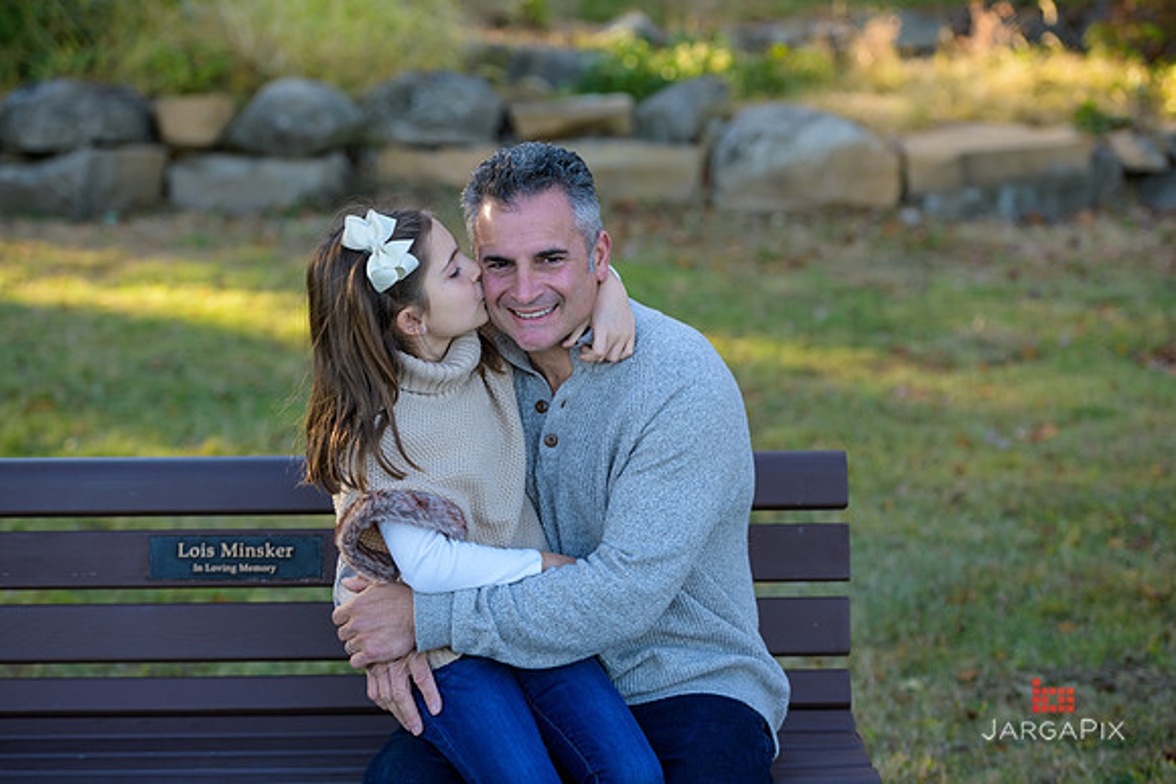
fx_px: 2777
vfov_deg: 16.1
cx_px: 588
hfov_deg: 23.9
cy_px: 392
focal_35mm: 85
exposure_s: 1/250
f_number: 4
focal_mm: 85
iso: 200
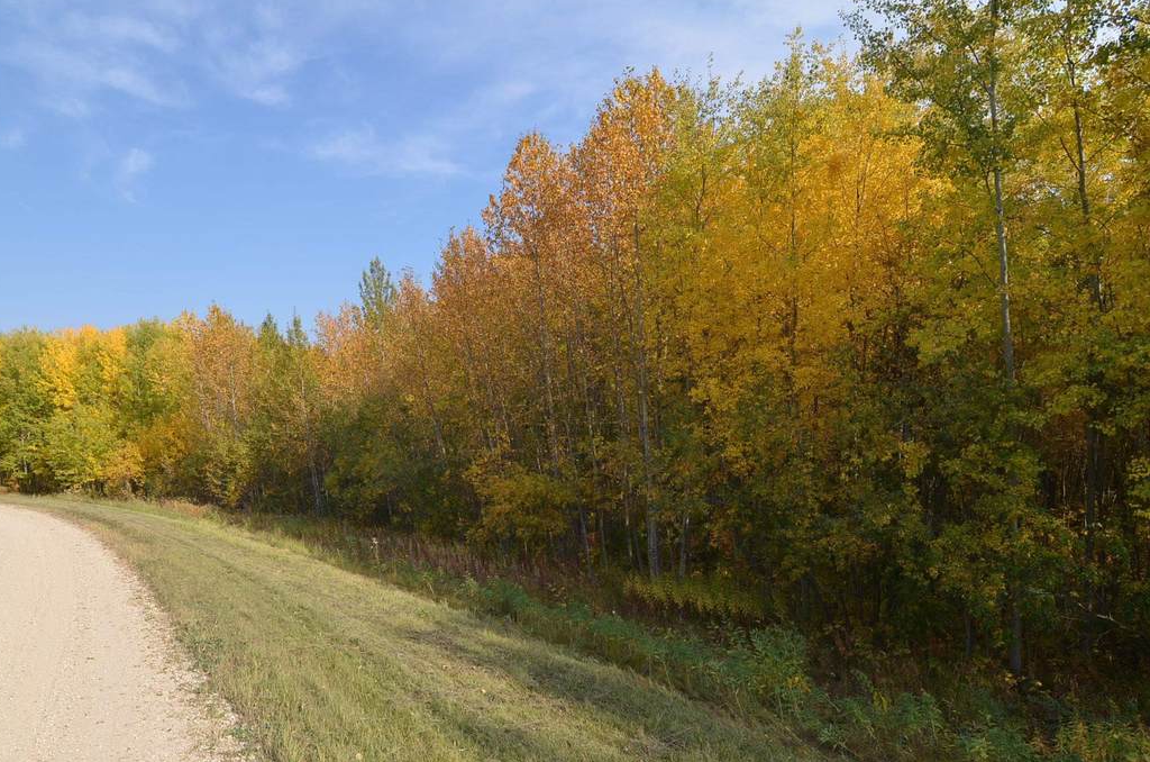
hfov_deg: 82.0
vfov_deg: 59.5
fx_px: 657
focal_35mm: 21
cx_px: 504
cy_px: 468
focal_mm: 11
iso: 100
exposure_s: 1/250
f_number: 6.3
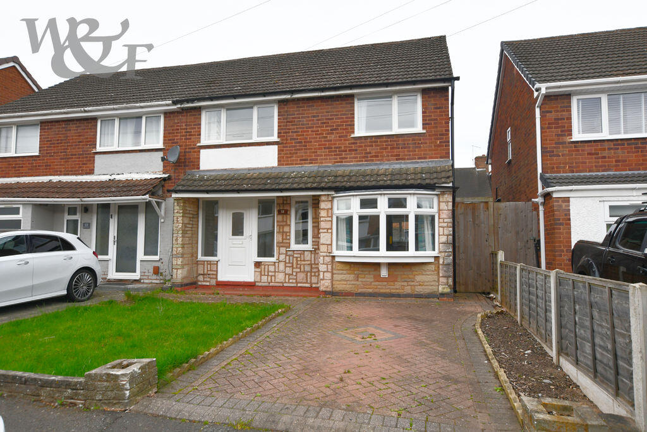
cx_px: 324
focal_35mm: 24
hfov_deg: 73.7
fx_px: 431
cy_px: 216
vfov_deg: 53.1
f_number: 8
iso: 200
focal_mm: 16
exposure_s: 1/250
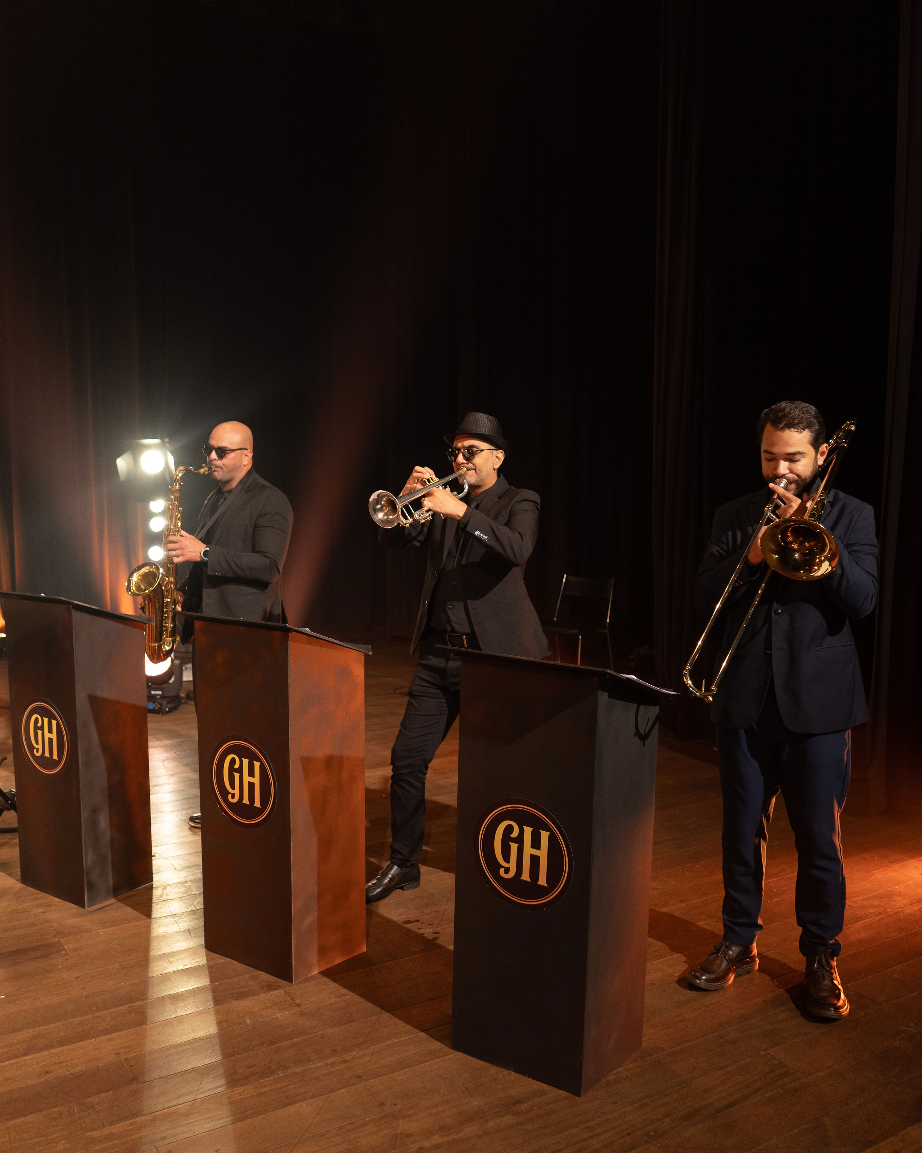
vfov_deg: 55.6
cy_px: 611
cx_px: 457
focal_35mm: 32
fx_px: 1091
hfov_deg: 45.8
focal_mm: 28
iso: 1000
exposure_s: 1/160
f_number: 2.8
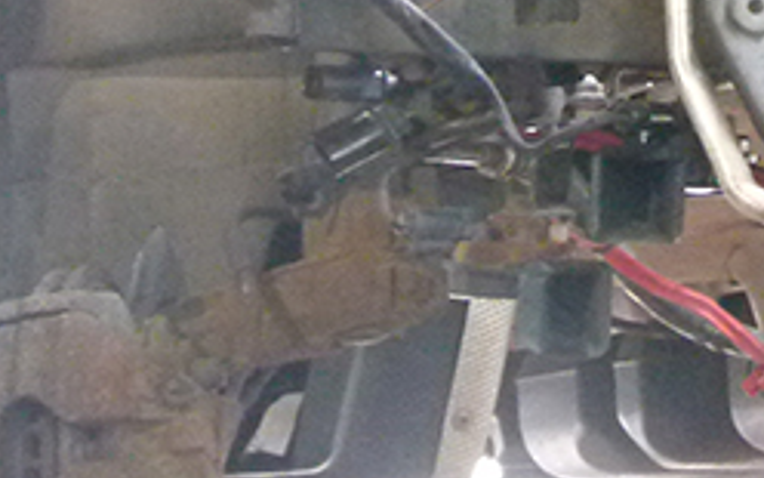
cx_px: 1242
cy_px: -543
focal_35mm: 201
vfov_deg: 6.3
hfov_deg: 10.0
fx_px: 4185
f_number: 3.2
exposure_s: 1/25
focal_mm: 8.5
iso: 400
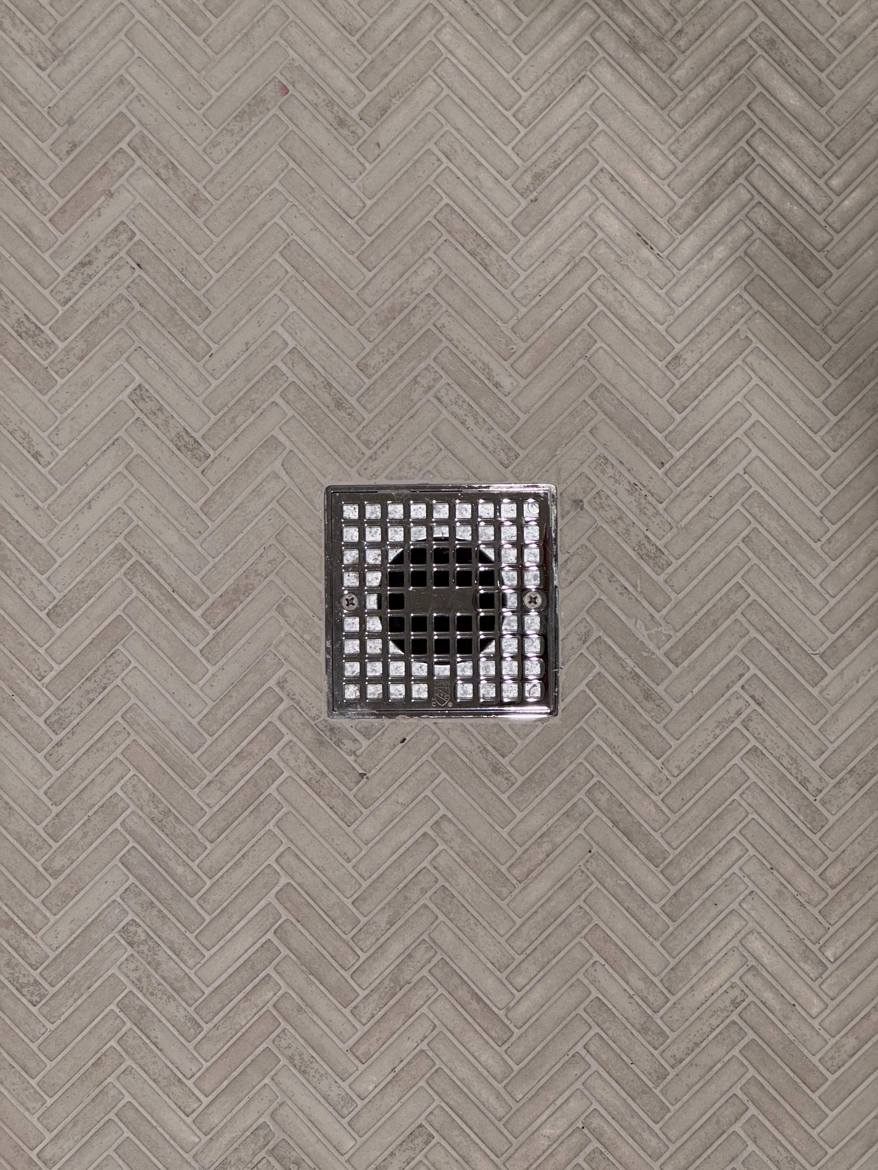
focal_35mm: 77
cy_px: 585
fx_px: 2604
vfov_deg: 25.3
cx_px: 439
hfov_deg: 19.1
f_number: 2.8
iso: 200
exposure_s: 1/60
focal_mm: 9
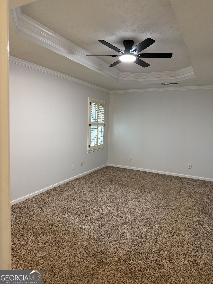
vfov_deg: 71.6
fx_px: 197
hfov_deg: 56.8
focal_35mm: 24
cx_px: 106
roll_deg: -0.9
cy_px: 142
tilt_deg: -3.7
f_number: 1.78
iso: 250
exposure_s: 1/60
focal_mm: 6.76
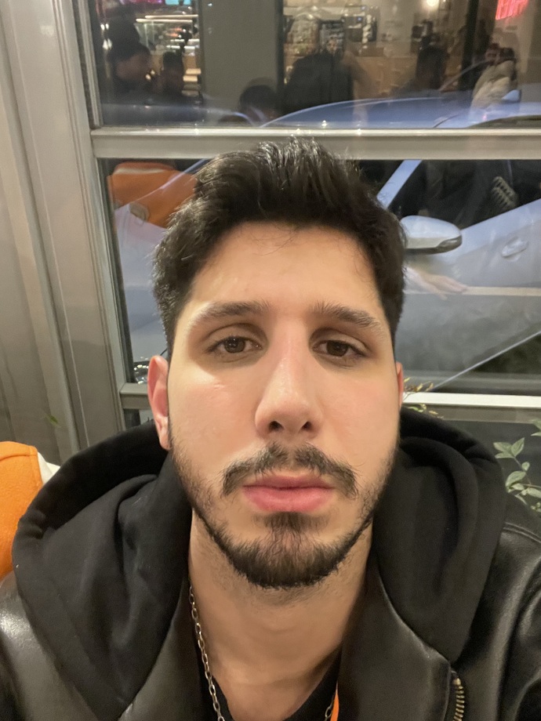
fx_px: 625
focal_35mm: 30
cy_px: 360
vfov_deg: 60.0
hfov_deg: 46.8
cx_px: 270
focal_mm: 2.71
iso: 500
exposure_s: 1/25
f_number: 2.2
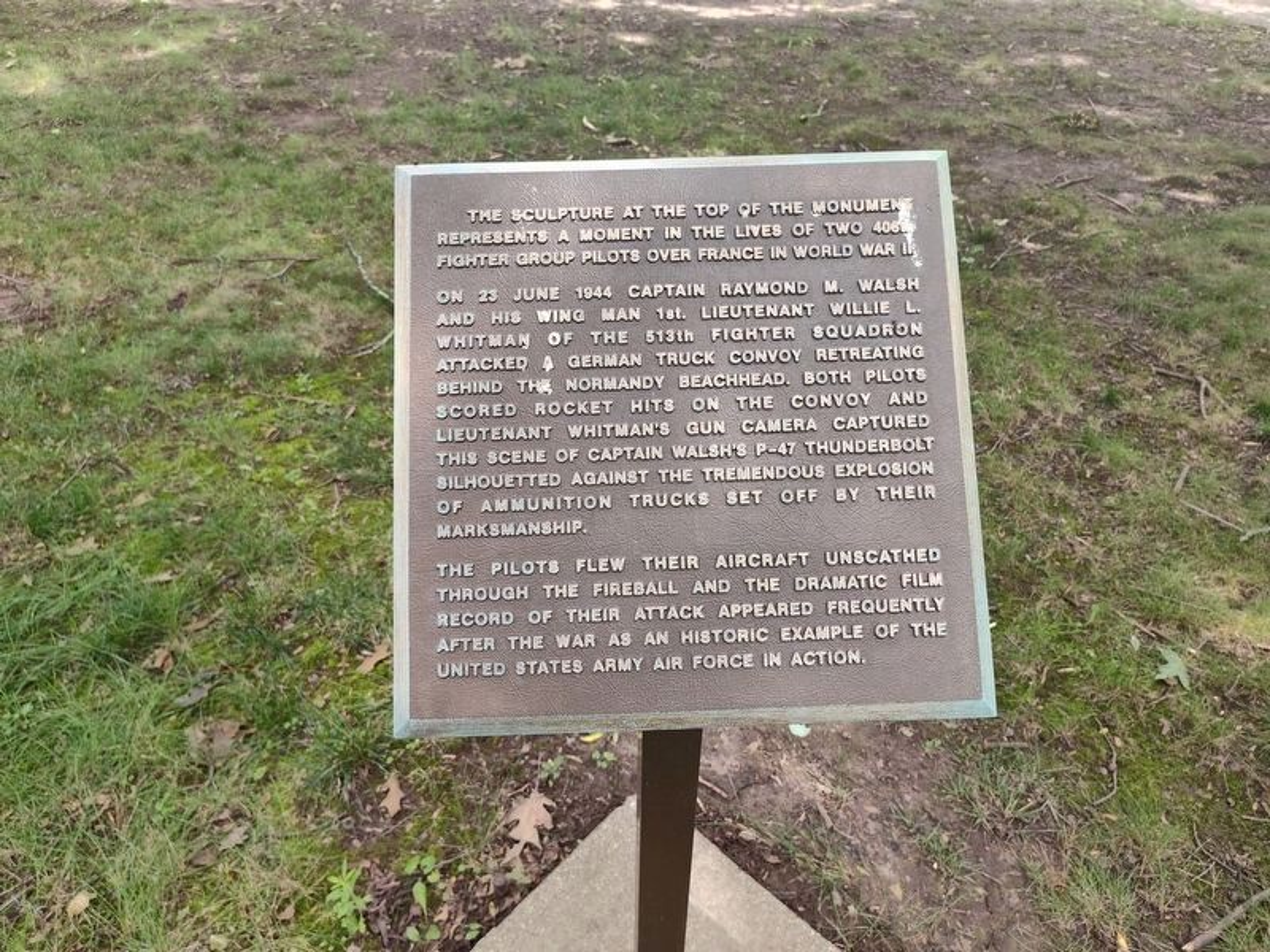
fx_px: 844
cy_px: 476
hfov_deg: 73.9
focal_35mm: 23
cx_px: 635
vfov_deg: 58.9
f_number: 1.8
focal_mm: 5.56
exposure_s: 1/120
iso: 377
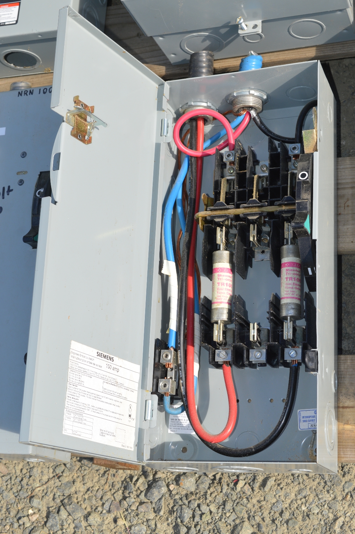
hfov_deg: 21.5
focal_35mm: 63
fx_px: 934
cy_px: 267
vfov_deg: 31.9
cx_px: 178
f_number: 9
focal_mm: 42
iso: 100
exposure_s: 1/200
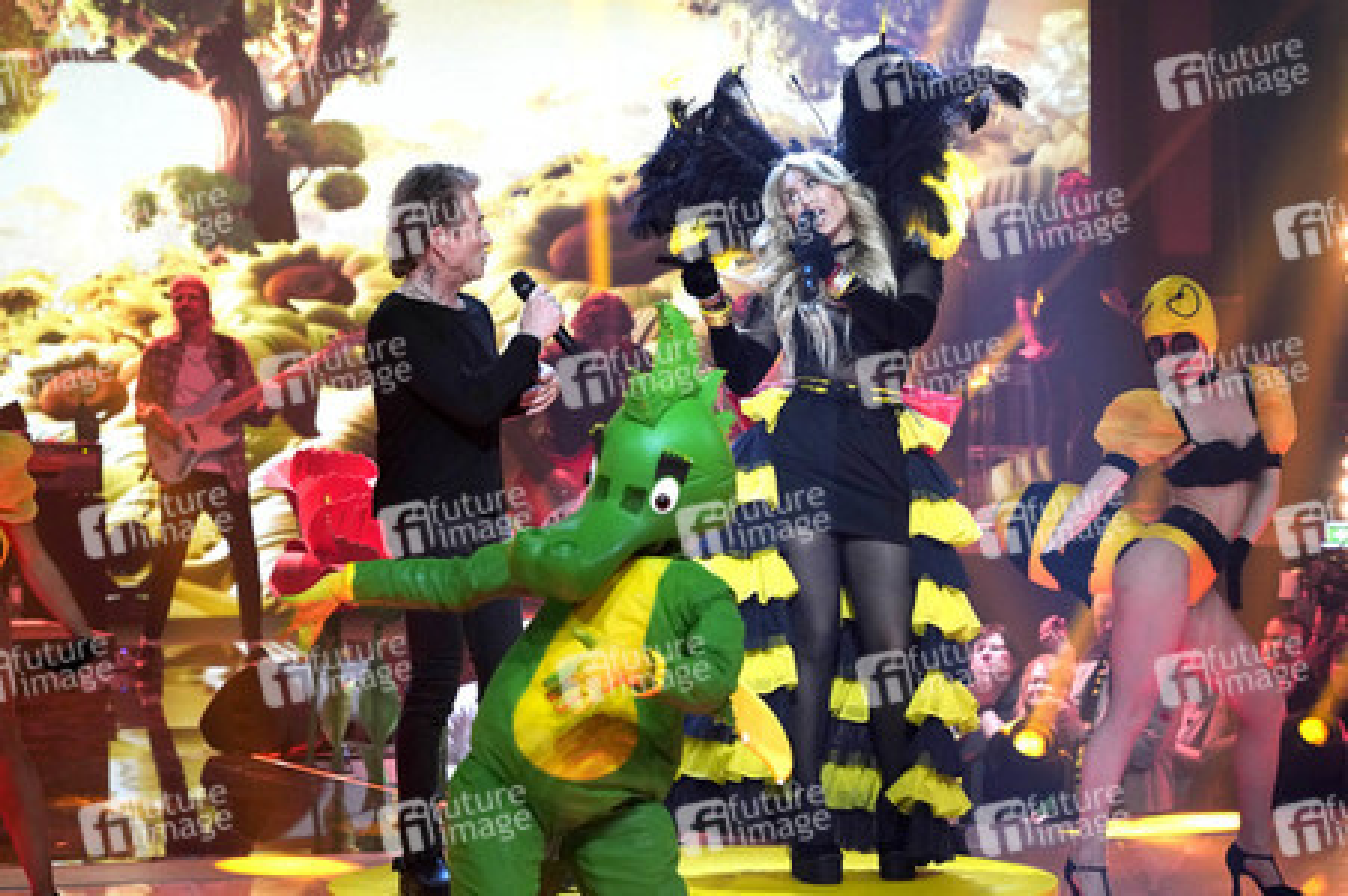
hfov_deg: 17.5
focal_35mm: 117
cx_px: 674
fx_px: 4378
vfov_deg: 11.7
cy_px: 448
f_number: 5.6
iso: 3200
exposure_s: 1/200
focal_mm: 117
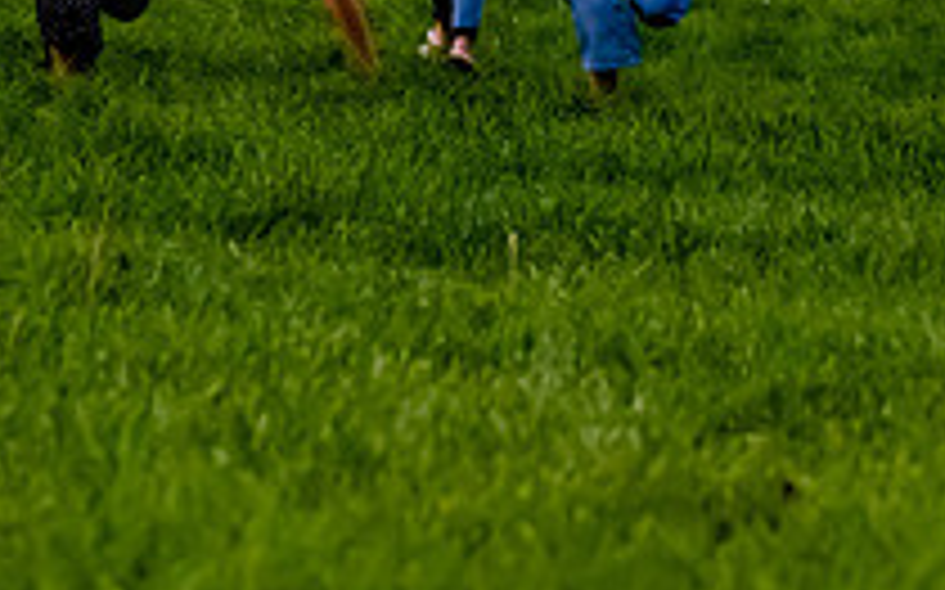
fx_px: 3629
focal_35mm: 141
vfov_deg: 9.2
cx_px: 577
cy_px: -116
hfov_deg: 14.8
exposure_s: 1/500
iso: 3200
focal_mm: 38
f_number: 4
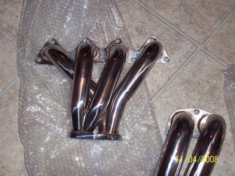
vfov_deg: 22.9
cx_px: 118
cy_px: 88
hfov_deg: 30.3
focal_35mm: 64
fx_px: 434
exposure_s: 1/90.6
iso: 200
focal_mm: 10.7
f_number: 3.8
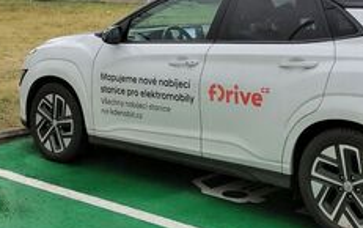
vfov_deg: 15.6
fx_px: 802
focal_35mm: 81
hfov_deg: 25.3
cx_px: 107
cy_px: -47
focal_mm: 5.3
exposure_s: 1/280
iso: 50
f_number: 1.8
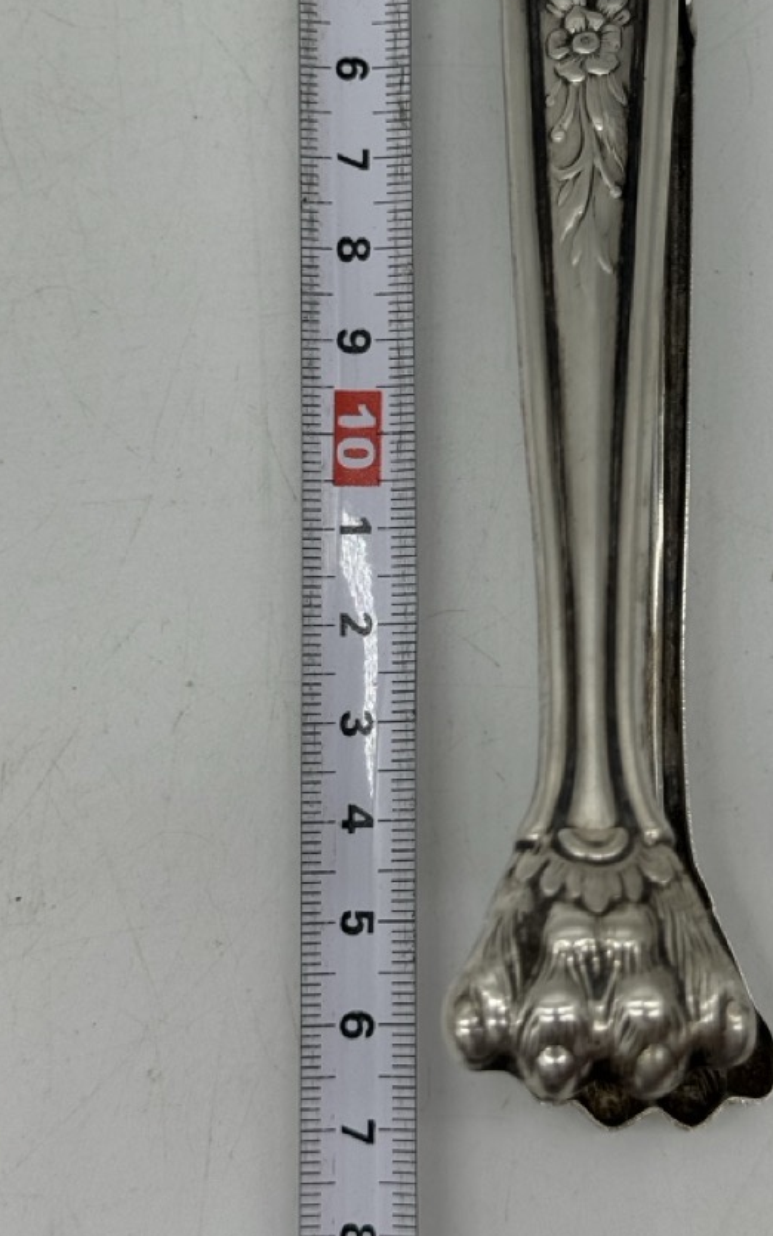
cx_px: 552
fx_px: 2629
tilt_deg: -80.7
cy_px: 298
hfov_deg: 16.7
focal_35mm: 78
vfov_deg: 26.1
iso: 64
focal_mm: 6.76
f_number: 1.78
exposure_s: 1/739
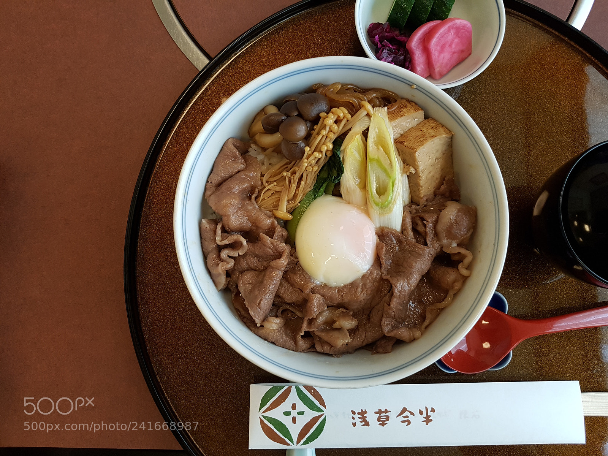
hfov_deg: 67.3
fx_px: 457
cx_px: 304
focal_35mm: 26
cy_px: 228
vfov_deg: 53.1
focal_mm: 4.2
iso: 100
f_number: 1.7
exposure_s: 1/100
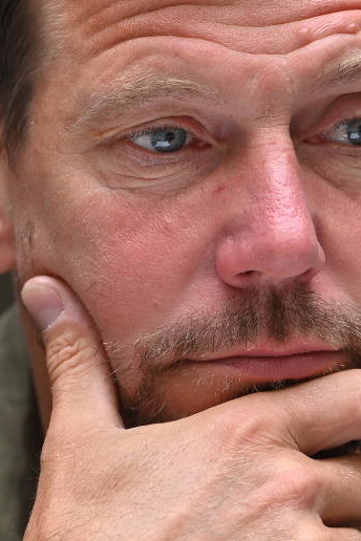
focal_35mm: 565
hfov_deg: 2.4
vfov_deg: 3.6
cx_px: 150
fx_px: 8498
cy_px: 246
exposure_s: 1/160
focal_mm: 180
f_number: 3.5
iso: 100
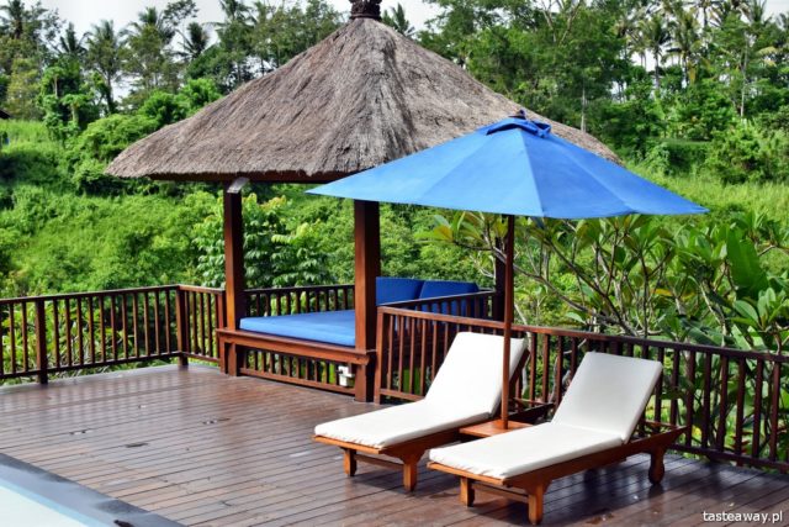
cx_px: 394
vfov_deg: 25.8
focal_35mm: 52
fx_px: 1151
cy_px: 264
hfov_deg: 37.8
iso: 800
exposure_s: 1/1600
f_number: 7.1
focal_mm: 35
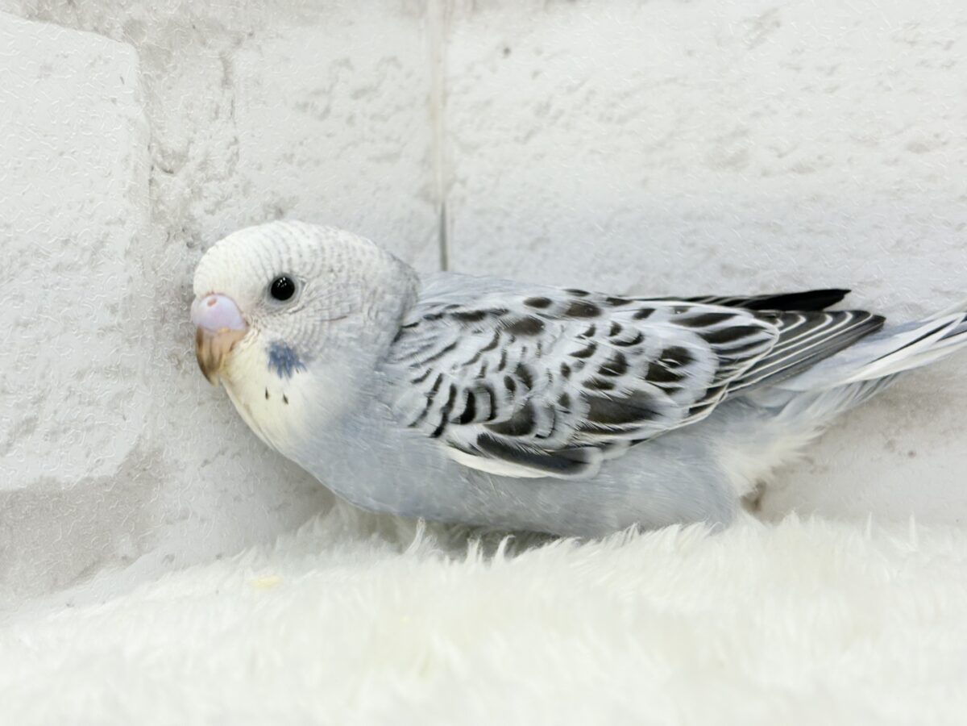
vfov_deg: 28.0
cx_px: 484
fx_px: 1453
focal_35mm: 52
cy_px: 363
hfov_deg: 36.8
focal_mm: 5.96
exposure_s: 1/100
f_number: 1.6
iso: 80
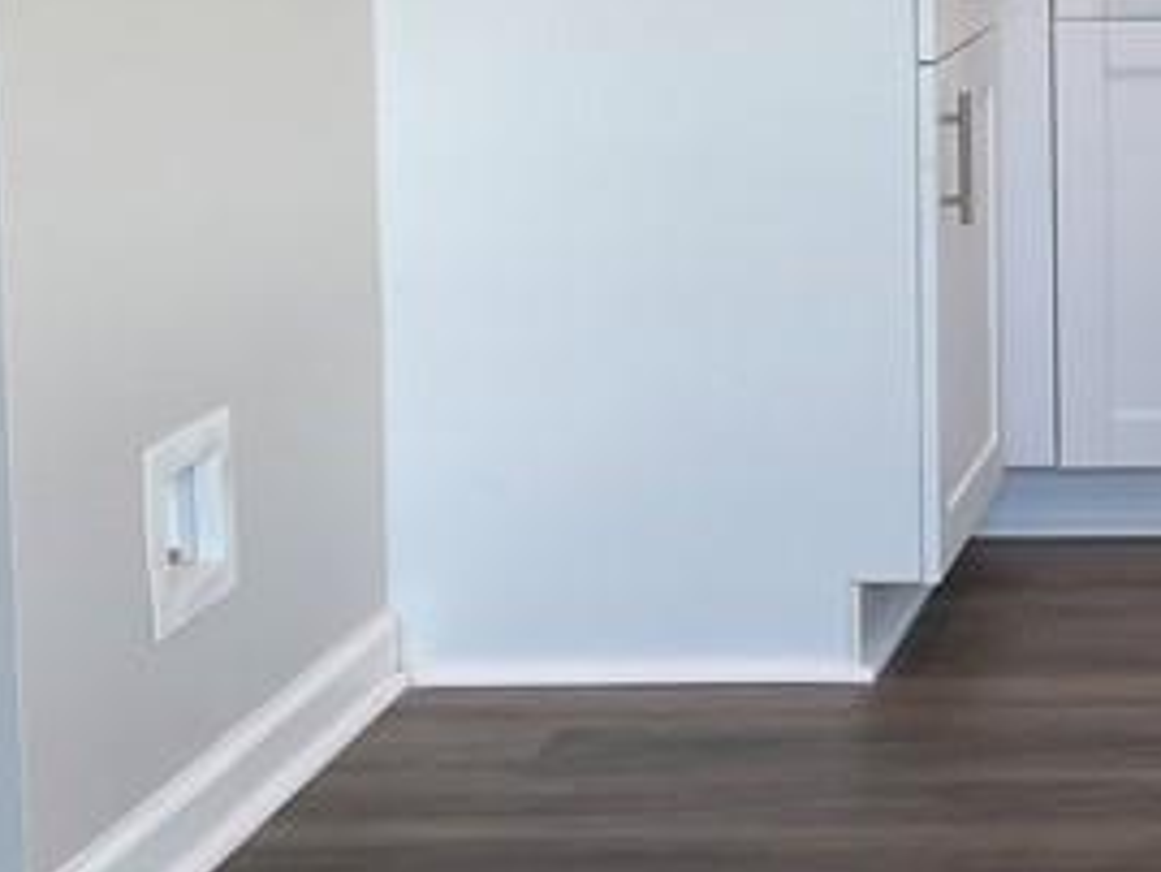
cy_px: 52
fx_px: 3322
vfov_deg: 14.8
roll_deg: +0.9
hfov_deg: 18.6
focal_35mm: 99
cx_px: 1472
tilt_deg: -6.3
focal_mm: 4.2
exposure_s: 1/120
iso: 50
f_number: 1.6
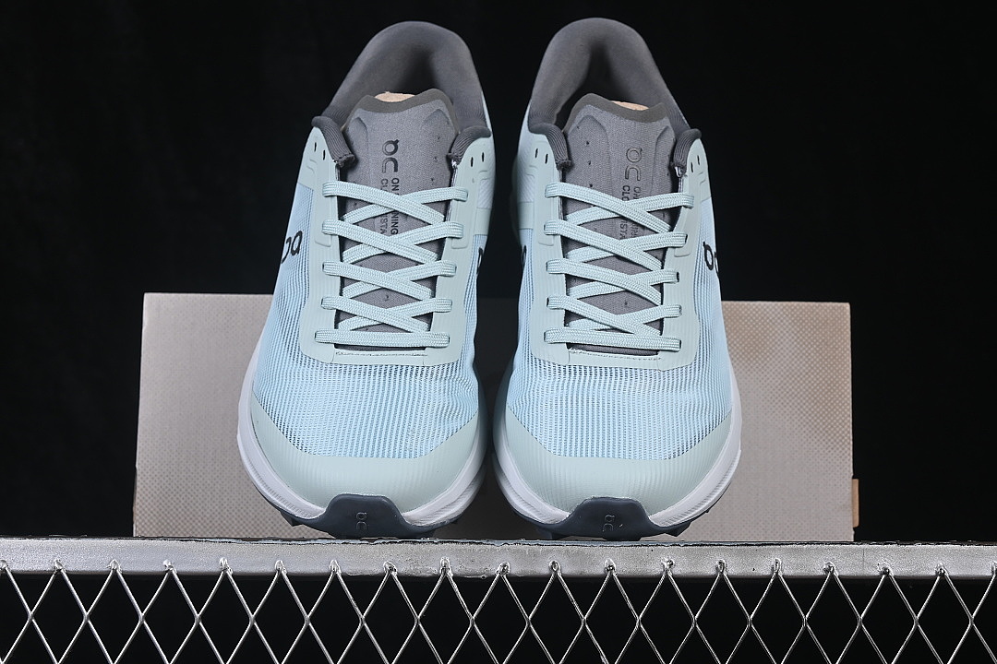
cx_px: 498
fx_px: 2077
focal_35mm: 75
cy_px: 332
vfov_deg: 18.2
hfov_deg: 27.0
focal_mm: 50
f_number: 8
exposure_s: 1/80
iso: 160
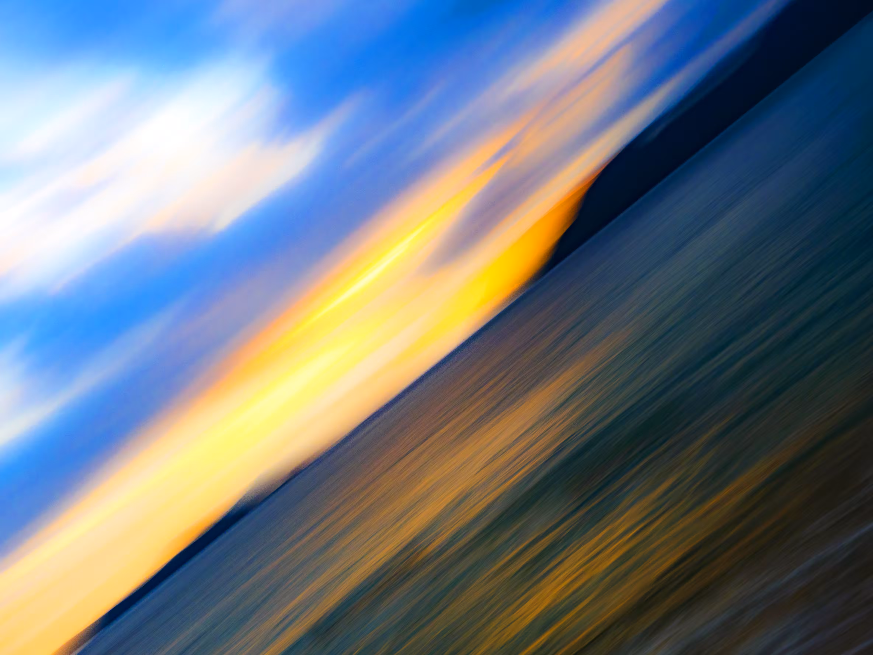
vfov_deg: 34.3
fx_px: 1059
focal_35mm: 42
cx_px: 436
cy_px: 328
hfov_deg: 44.8
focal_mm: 19.1
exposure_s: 1/8
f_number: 16
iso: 100
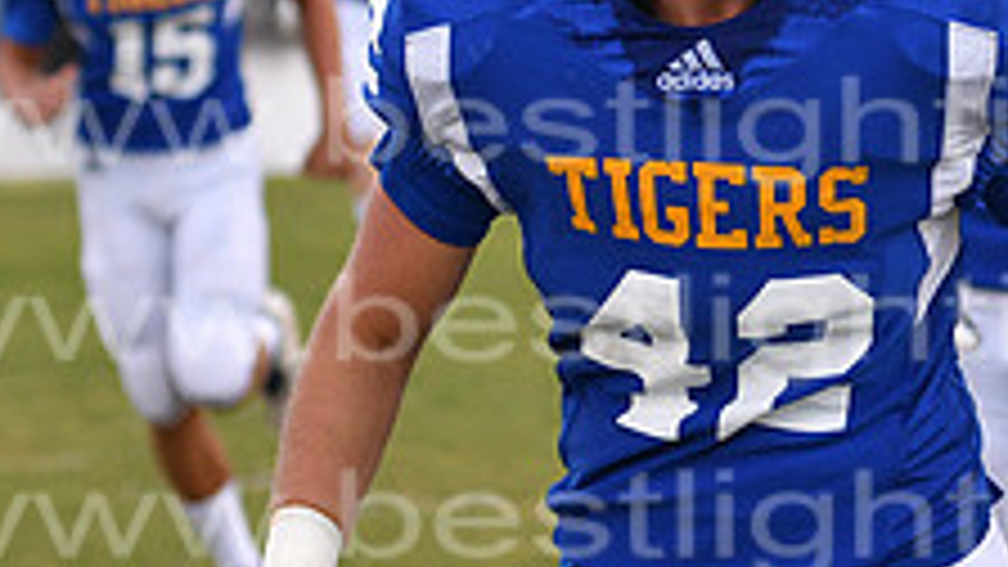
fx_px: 7618
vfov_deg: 4.3
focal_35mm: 285
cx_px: 922
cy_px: 34
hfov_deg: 7.5
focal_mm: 70
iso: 800
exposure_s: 1/1000
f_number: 3.2
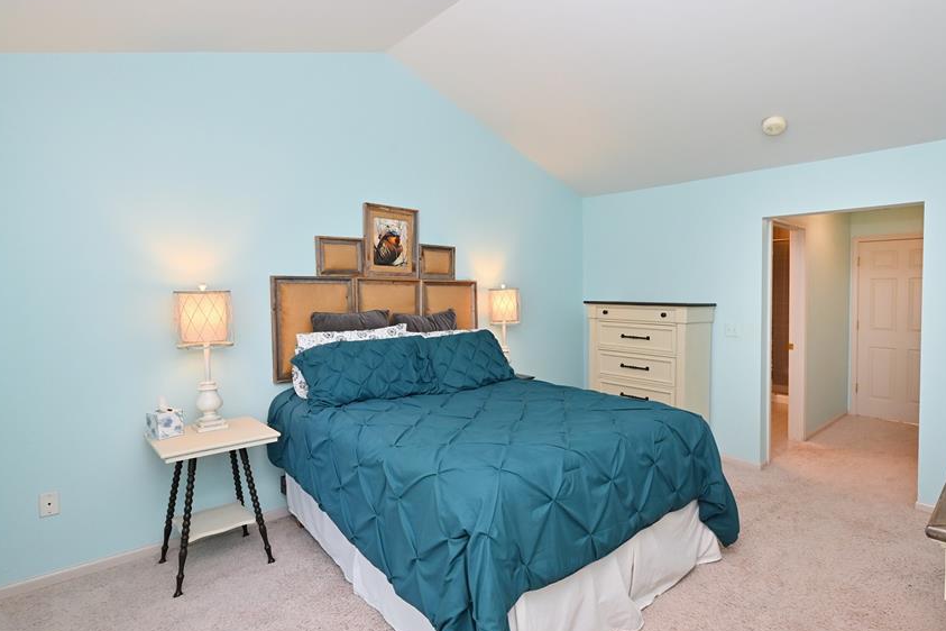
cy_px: 311
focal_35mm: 17
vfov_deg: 70.4
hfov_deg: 92.9
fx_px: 447
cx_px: 529
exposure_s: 1/60
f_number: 9
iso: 800
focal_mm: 14
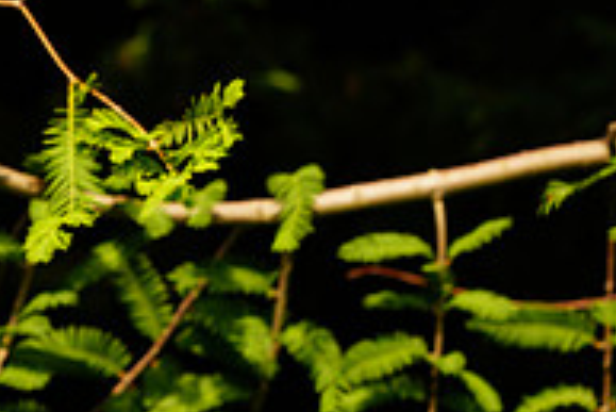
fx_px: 3596
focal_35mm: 210
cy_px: 168
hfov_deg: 9.6
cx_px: -179
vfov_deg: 6.6
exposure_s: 1/1000
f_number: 4
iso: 160
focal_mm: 70
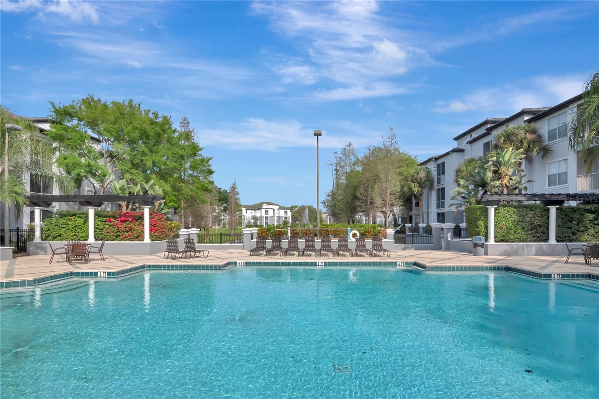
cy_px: 200
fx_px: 274
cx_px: 300
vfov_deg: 72.0
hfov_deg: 95.0
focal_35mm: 16
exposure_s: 1/2500
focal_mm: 11
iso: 1000
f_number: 11
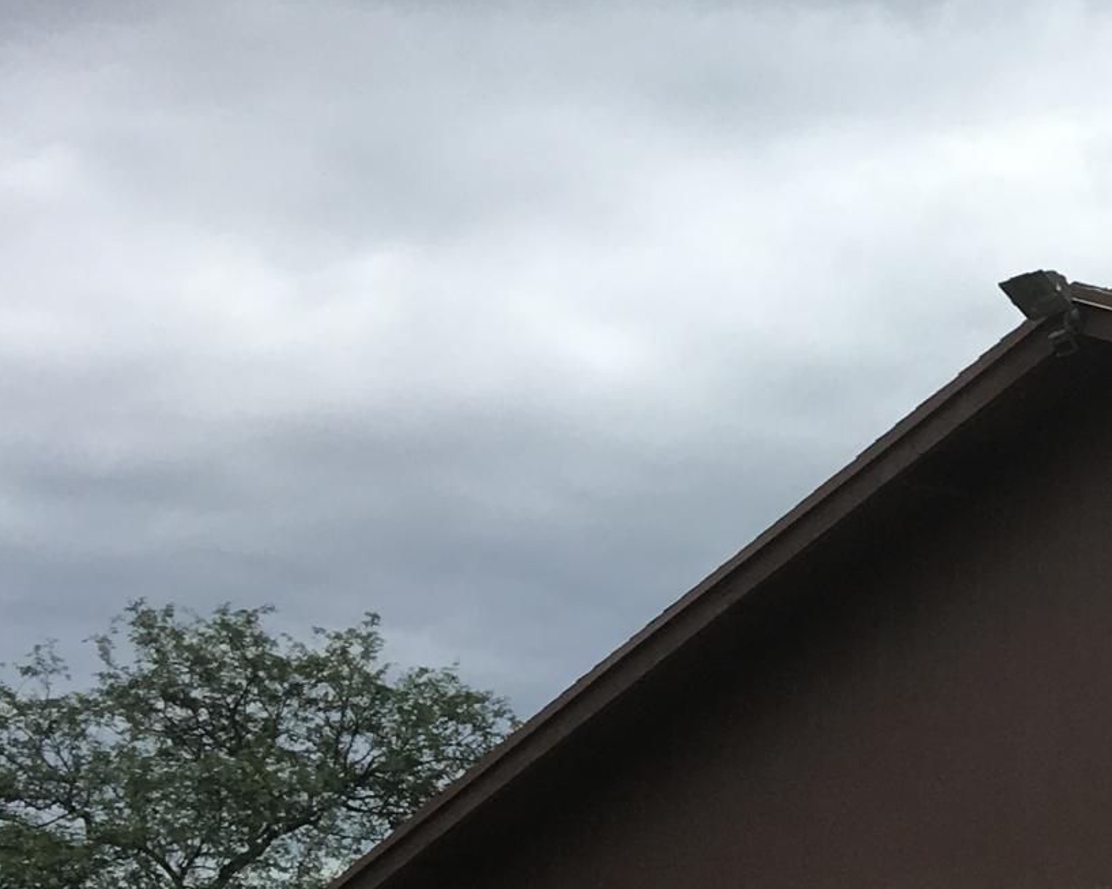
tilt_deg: +6.4
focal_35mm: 104
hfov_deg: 15.7
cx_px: 2023
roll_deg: +0.4
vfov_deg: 14.6
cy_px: 830
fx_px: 3422
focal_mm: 4.15
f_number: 2.2
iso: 25
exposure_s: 1/1374
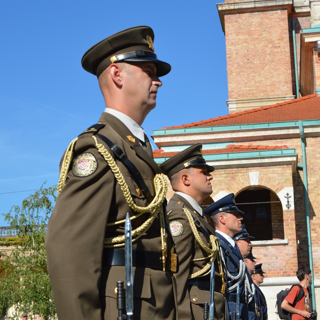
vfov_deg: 23.7
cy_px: 160
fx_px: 763
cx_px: 190
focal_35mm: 73
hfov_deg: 23.6
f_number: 8
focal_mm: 38
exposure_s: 1/250
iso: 100
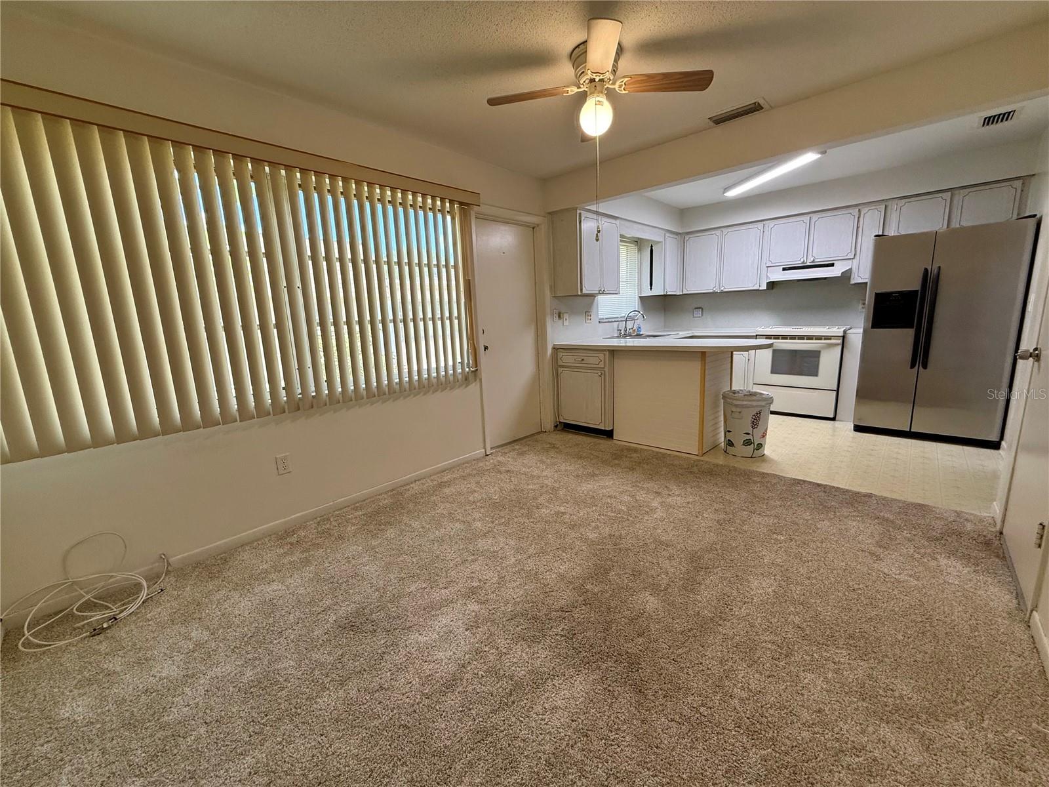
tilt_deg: -10.5
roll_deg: +2.6
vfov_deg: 85.7
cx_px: 524
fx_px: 424
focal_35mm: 14
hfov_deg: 102.1
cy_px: 394
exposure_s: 1/120
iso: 160
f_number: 2.2
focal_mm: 2.22
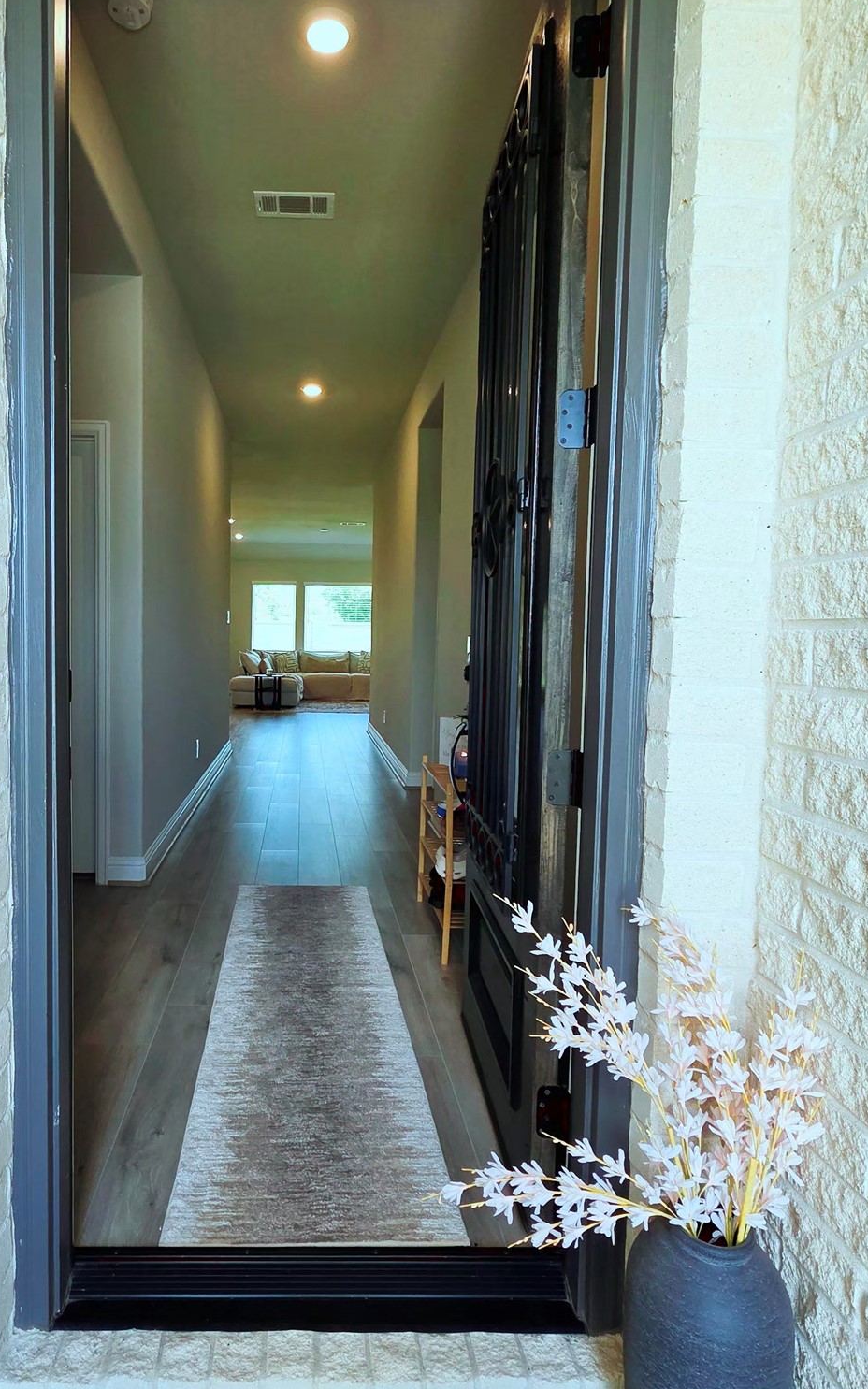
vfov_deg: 88.0
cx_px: 318
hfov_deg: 61.3
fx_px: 719
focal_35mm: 19
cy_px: 693
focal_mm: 2.2
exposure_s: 1/120
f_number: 2.2
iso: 64
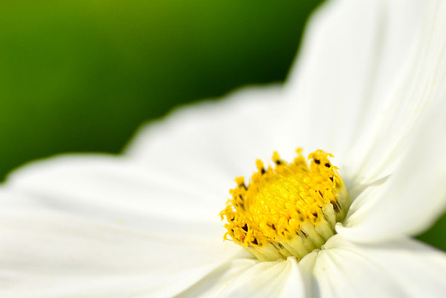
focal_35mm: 238
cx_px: 302
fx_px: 2950
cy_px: 204
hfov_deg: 8.6
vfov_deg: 5.8
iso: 200
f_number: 4.8
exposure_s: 1/4000
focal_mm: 90
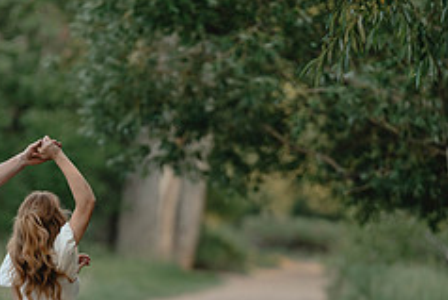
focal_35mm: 487
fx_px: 6064
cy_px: 273
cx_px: 218
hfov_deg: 4.2
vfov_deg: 2.8
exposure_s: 1/640
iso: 125
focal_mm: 200
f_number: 2.8
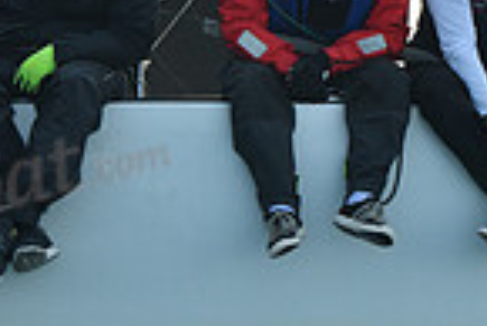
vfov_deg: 4.0
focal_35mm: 340
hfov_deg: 6.1
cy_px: -18
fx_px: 4604
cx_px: 346
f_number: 6.3
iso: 320
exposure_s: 1/1250
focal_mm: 85
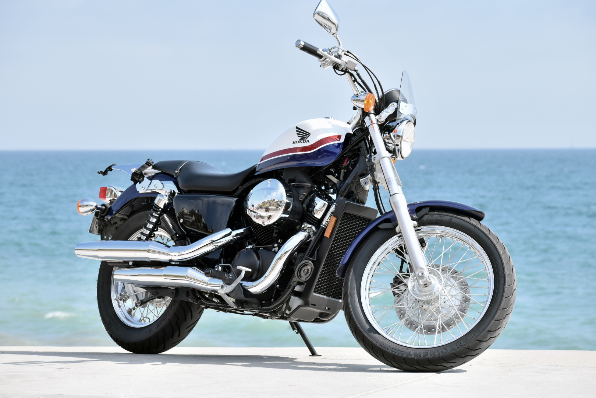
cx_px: 298
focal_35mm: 147
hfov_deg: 14.0
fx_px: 2433
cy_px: 199
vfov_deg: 9.3
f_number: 6.3
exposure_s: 1/400
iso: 140
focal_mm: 98
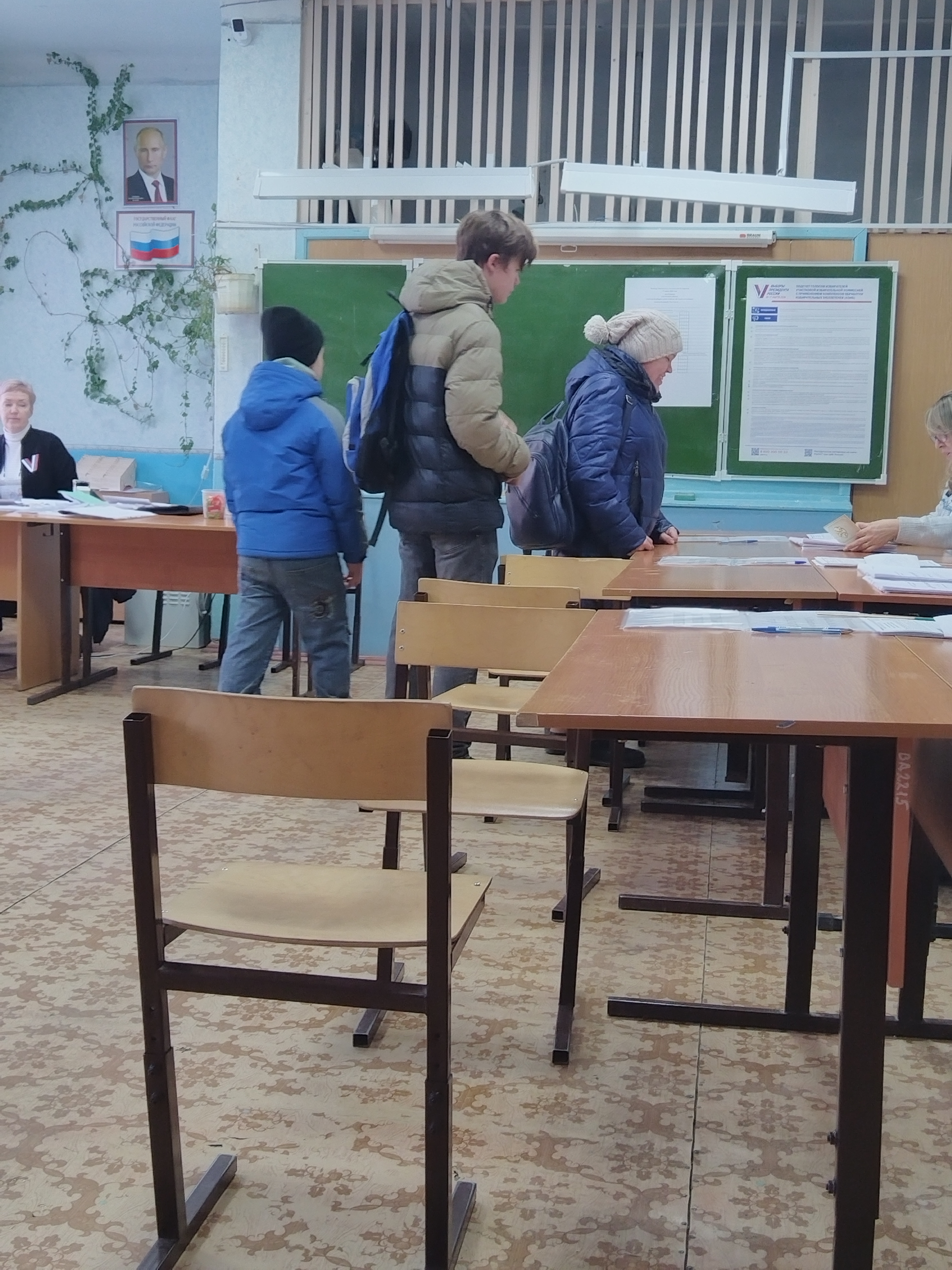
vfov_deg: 47.9
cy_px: 635
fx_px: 1430
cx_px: 476
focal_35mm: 39
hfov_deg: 36.8
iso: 849
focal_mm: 4.95
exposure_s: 1/50
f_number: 1.9
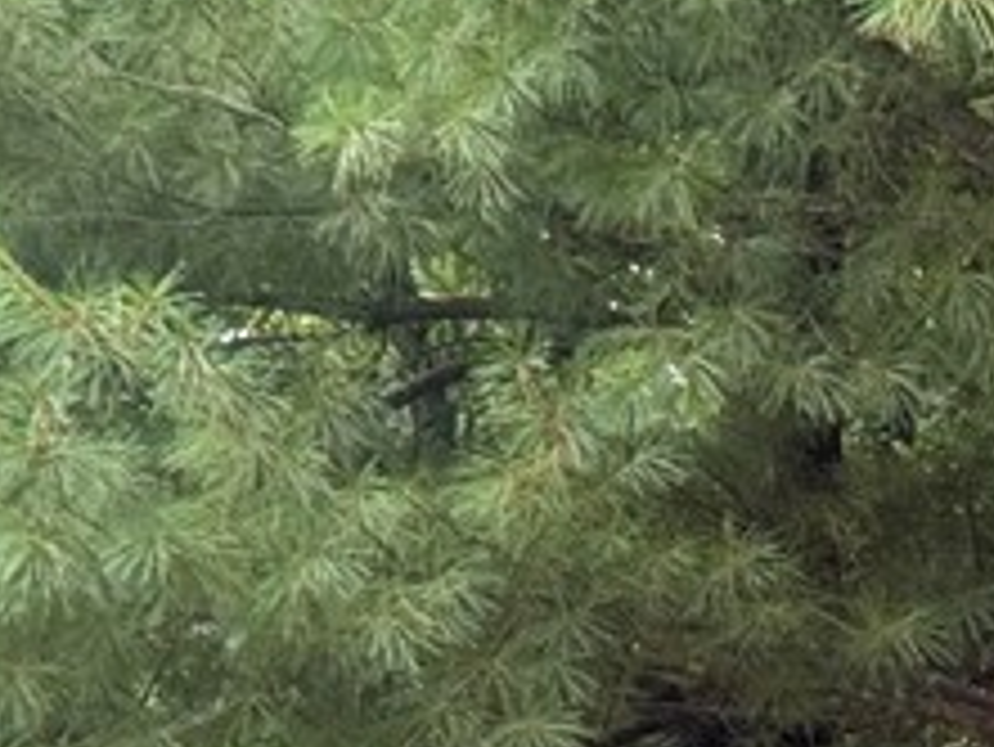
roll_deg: -2.1
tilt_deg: -7.7
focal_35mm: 222
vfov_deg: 6.5
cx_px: 1705
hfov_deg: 8.6
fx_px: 6378
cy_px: 1516
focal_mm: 6.76
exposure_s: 1/496
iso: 80
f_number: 1.78
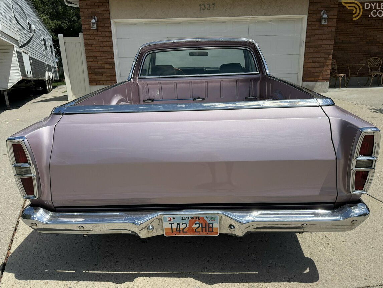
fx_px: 277
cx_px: 195
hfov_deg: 69.4
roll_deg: +2.0
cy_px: 147
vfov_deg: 54.9
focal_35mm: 25
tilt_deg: -15.1
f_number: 1.78
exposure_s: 1/7353
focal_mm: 6.76
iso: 100
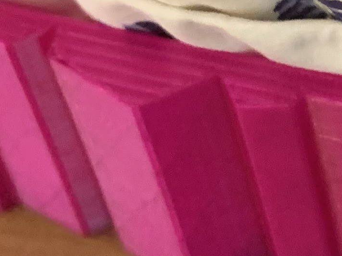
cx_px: 548
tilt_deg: -38.8
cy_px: -97
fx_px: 1462
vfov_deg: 9.8
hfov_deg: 12.5
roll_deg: +4.3
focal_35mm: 148
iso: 640
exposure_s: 1/30
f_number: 1.8
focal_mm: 4.25
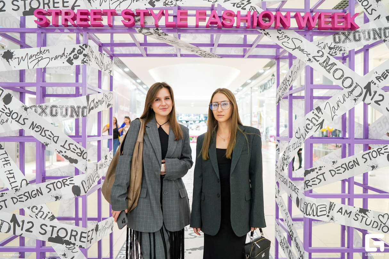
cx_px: 194
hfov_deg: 71.5
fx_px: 270
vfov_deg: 51.3
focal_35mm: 25
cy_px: 130
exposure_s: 1/125
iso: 800
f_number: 2.5
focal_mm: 25
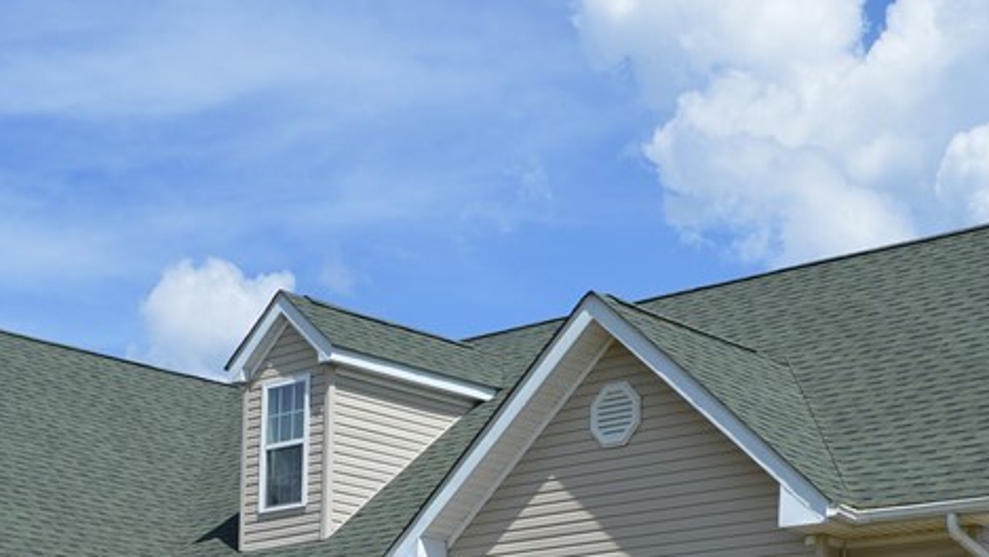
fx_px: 2098
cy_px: 644
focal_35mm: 80
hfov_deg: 26.5
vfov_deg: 14.7
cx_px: 497
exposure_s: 1/320
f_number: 9
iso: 100
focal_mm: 22
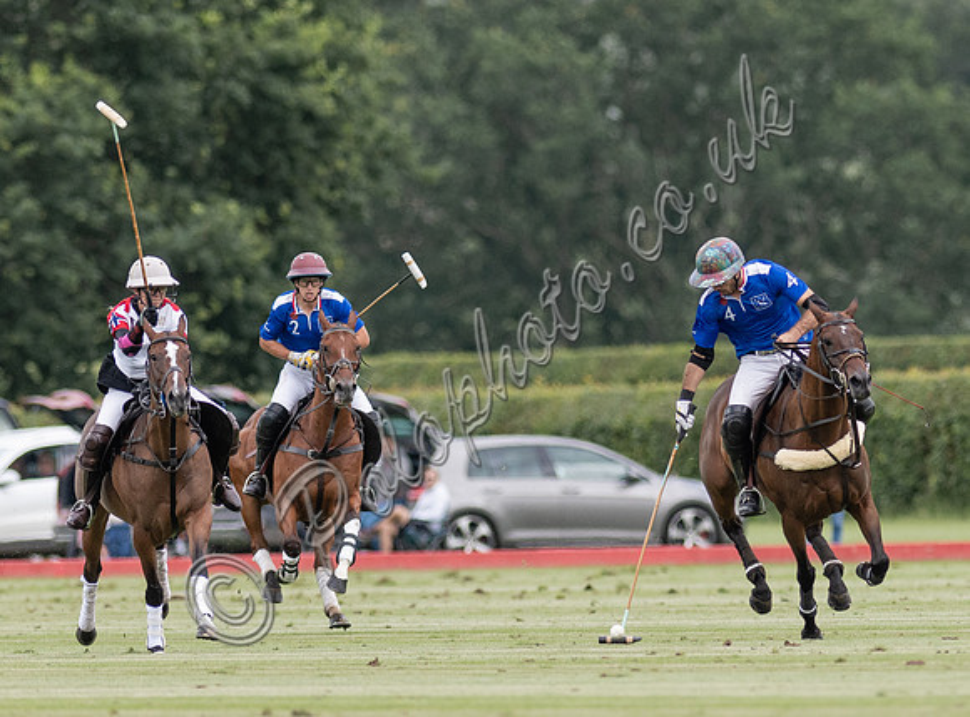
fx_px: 23179
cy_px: 496
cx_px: 664
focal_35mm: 831
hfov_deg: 2.4
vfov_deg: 1.8
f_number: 2.8
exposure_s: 1/4000
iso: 400
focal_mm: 300
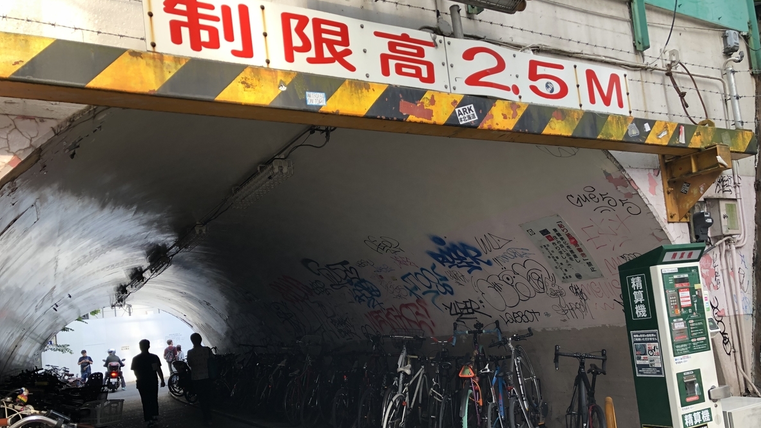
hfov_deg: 62.6
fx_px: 625
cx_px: 386
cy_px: 286
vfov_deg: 37.4
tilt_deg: +3.3
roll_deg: +6.4
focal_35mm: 31
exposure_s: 1/120
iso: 32
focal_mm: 4
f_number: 1.8
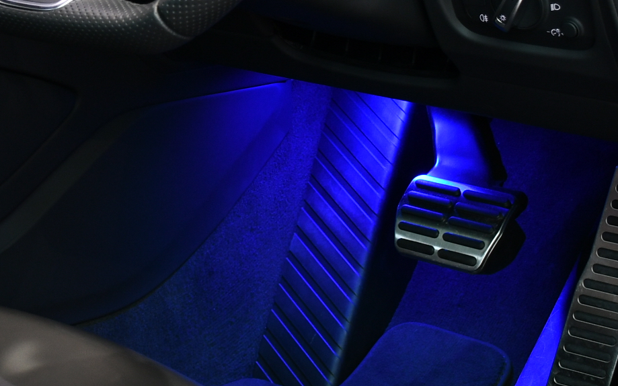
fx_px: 1768
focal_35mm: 105
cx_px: -17
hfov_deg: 19.2
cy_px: 11
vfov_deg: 12.3
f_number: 4.5
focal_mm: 23
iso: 200
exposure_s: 1/15
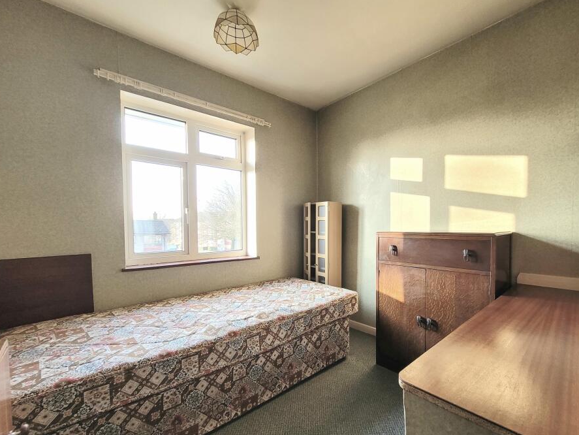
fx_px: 251
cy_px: 237
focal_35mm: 15
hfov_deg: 97.7
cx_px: 325
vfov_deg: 81.6
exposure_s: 1/50
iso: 125
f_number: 2.2
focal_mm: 1.74
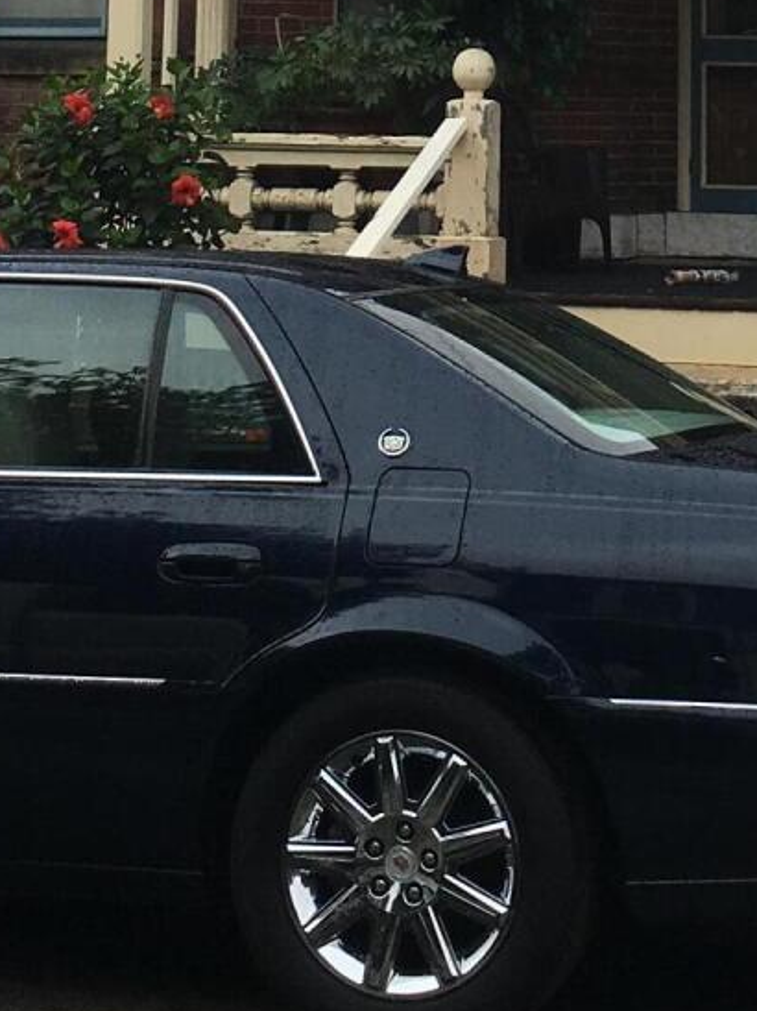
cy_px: -222
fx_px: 3092
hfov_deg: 13.9
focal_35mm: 106
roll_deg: -0.7
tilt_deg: +6.8
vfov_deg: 17.6
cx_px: 478
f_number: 2.2
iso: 25
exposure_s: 1/519
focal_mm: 4.15
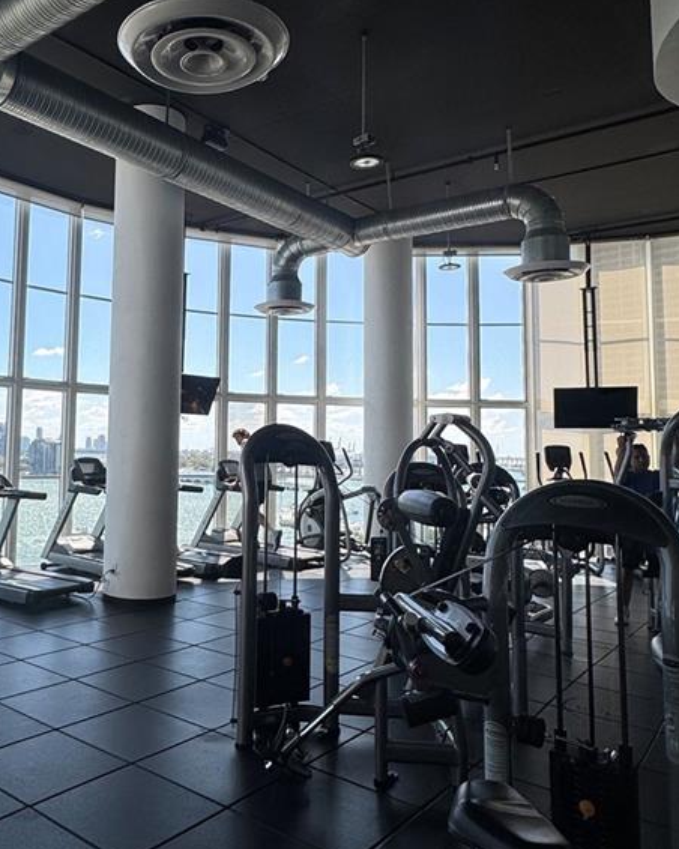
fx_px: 728
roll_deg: -0.3
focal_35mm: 29
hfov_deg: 48.4
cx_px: 185
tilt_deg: +4.3
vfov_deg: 60.4
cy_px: 389
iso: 50
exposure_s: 1/831
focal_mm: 2.22
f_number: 2.2
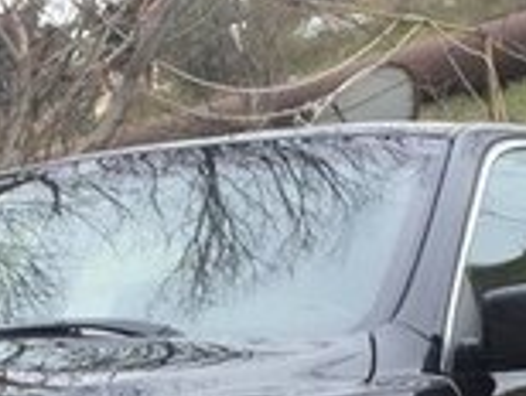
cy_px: 695
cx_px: -61
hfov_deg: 15.4
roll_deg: -1.3
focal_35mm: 124
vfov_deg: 11.2
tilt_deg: -7.2
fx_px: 1887
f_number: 2.2
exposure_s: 1/295
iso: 32
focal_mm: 4.15
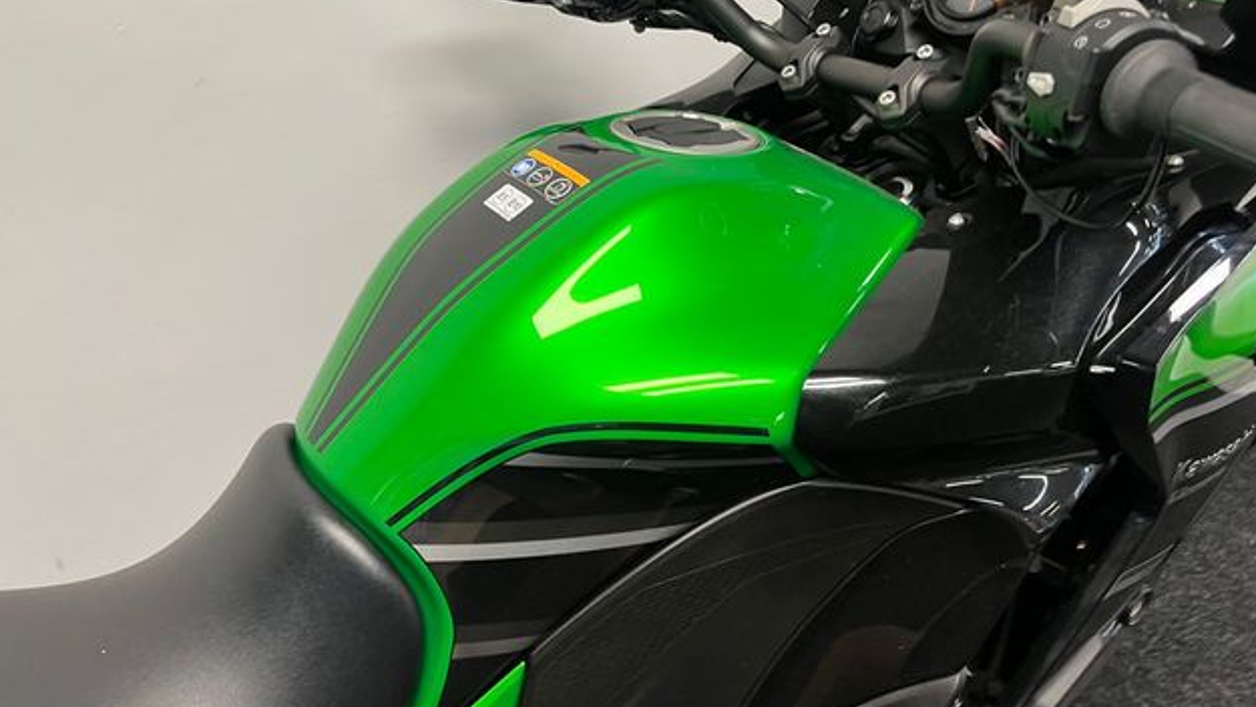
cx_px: 641
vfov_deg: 40.0
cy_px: 283
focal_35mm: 29
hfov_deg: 66.0
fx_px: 966
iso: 100
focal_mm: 5.1
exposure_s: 1/50
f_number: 1.6
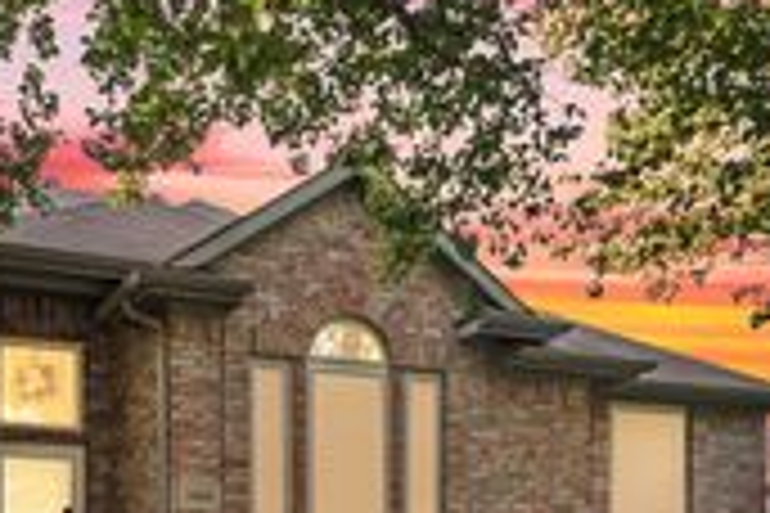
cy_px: 542
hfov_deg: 45.2
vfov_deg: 29.8
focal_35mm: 41
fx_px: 877
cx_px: 162
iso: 500
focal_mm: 14
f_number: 5
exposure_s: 1/30
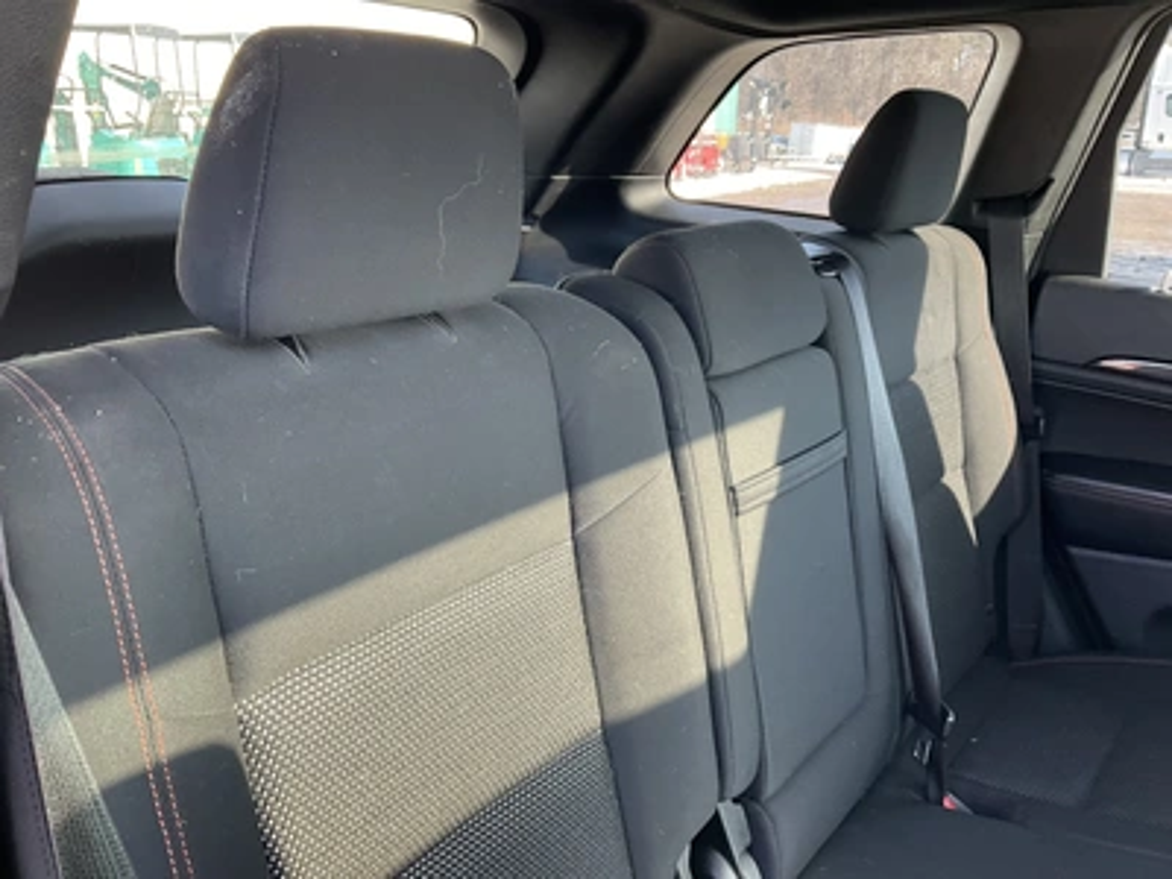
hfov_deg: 61.7
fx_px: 982
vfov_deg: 48.2
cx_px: 586
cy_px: 440
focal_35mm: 29
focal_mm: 3
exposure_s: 1/84
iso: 64
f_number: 1.8
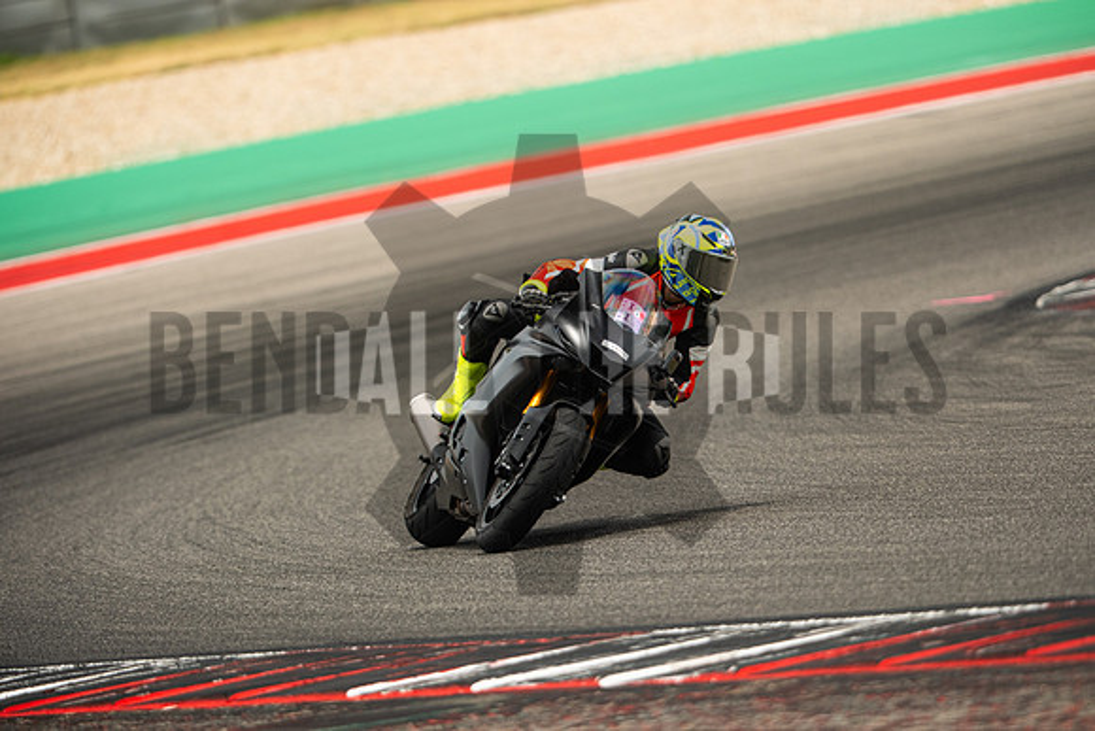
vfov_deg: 3.3
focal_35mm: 420
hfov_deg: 4.9
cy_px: 366
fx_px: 12777
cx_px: 548
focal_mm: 280
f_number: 2.8
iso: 400
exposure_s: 1/2000
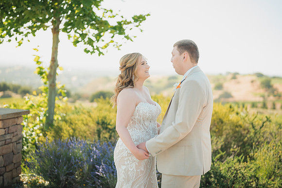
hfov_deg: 39.6
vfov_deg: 27.0
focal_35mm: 50
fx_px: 392
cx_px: 141
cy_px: 94
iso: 50
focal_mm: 50
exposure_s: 1/1250
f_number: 1.4
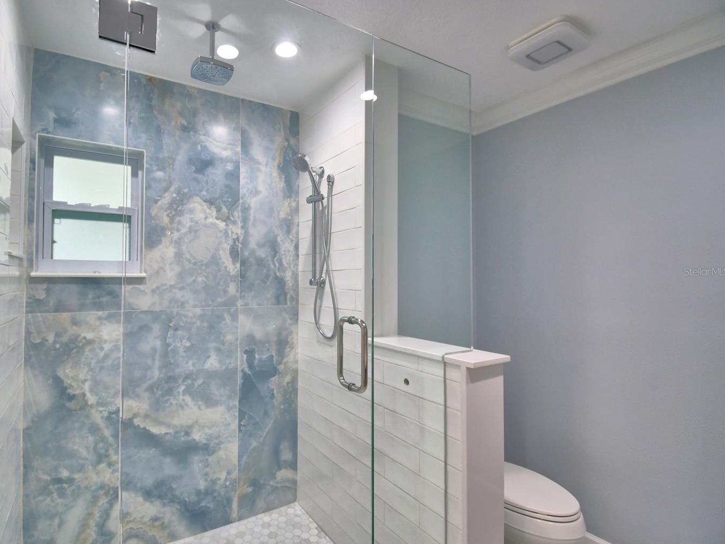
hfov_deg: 90.3
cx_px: 304
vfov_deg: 74.7
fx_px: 356
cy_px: 271
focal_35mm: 17
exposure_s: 1/80
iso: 400
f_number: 4.5
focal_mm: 10
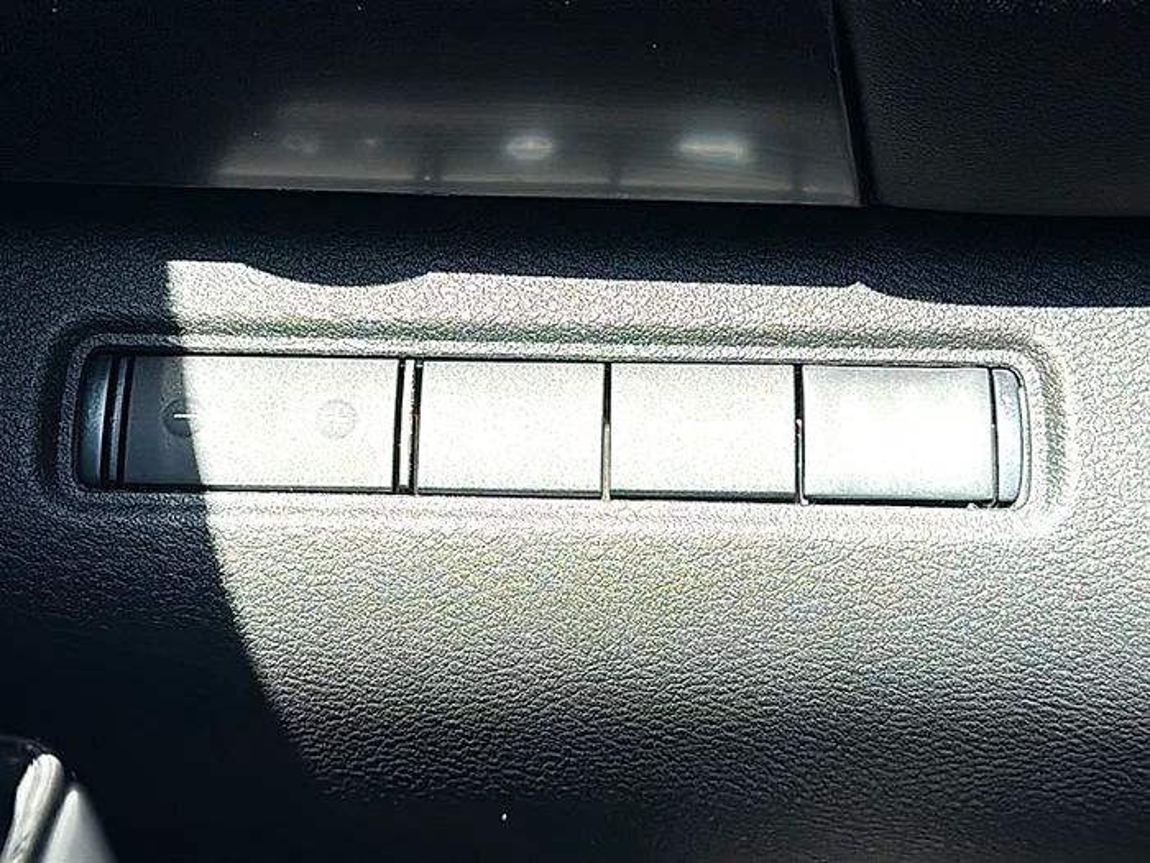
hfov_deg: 40.4
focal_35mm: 47
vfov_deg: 30.9
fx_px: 1561
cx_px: 575
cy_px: 432
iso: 80
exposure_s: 1/851
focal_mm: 6.86
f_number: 1.78
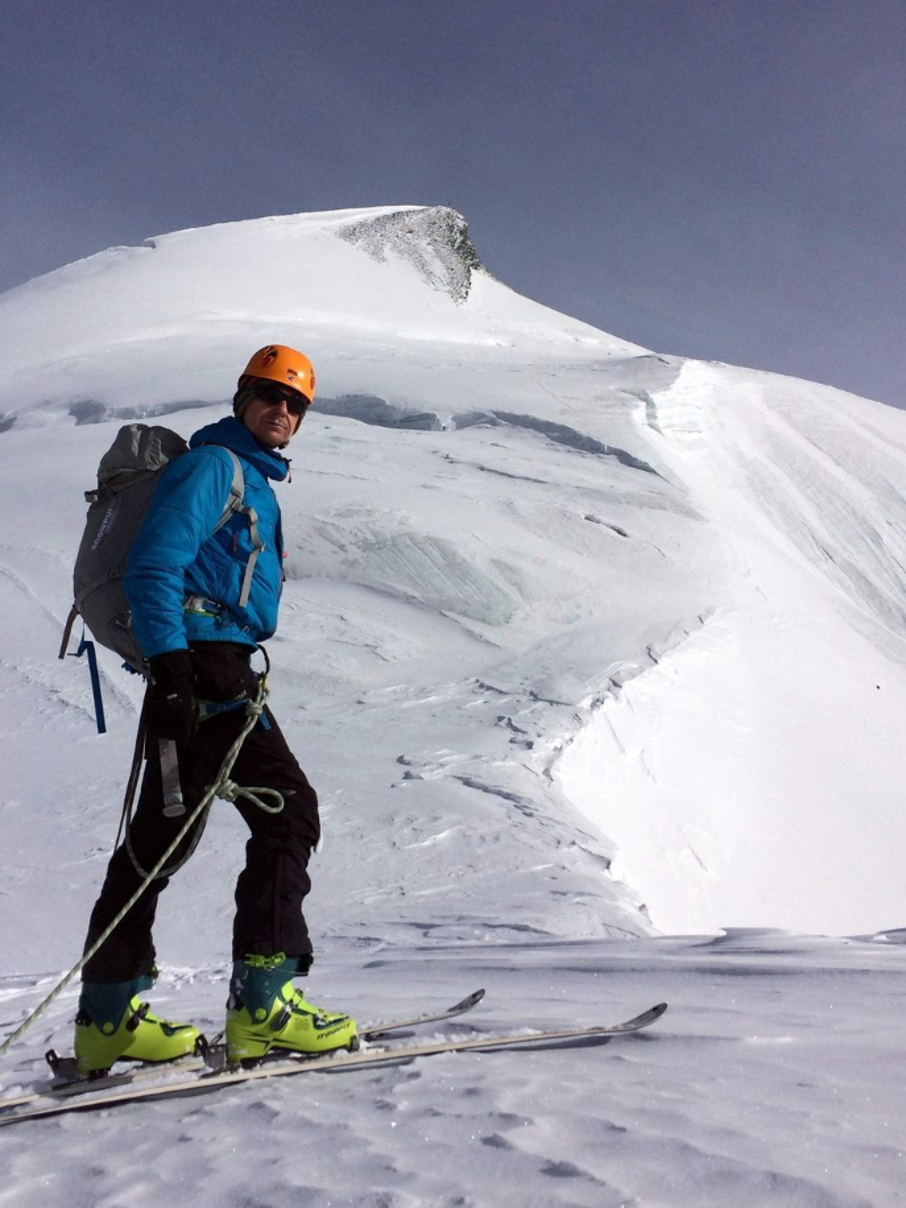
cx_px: 398
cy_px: 534
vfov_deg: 48.9
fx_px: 1326
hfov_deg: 37.7
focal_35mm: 38
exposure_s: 1/10309
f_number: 2.2
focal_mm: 4.15
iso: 40
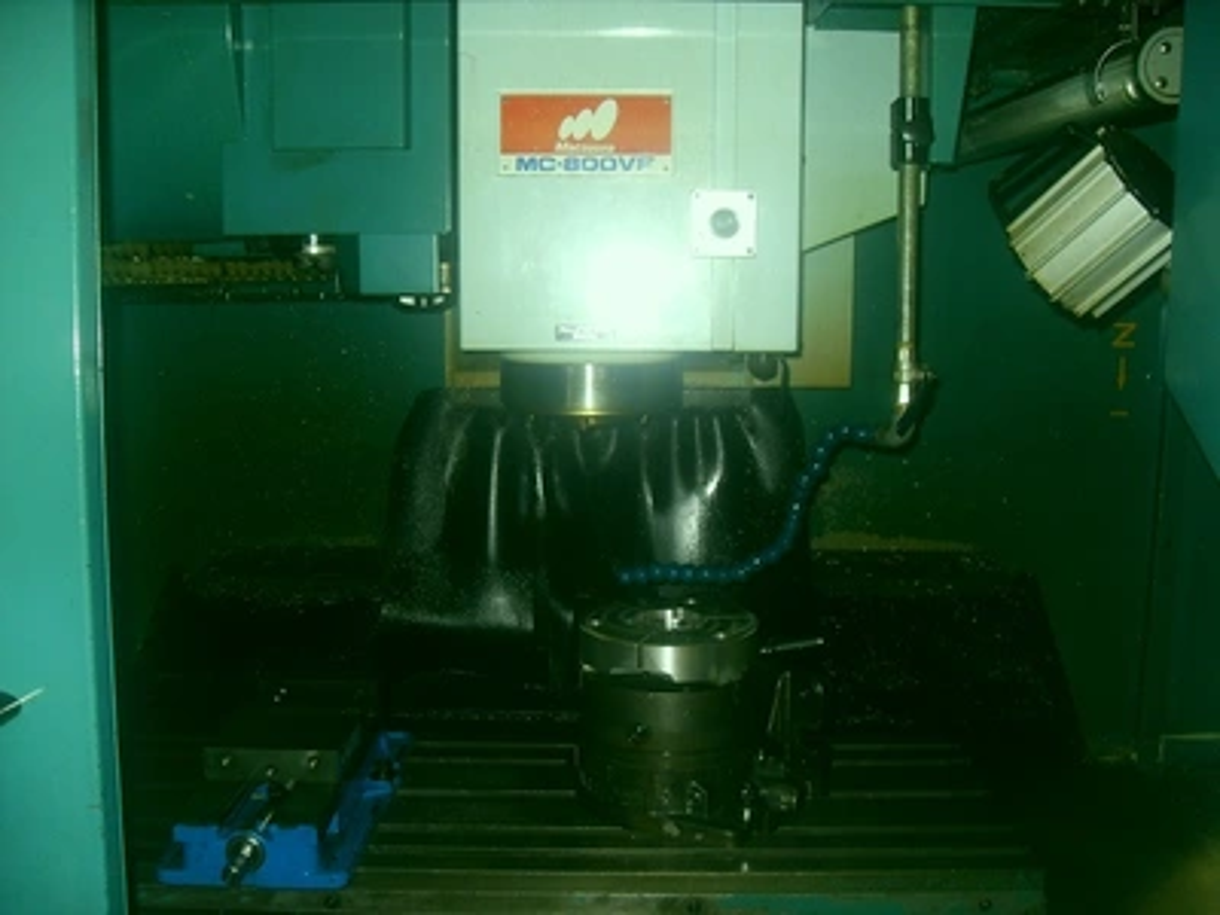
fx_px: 1198
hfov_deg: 54.0
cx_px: 610
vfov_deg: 41.8
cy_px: 458
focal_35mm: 34
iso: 100
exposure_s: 1/45
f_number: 2.8
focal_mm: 6.3
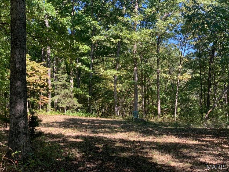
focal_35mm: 52
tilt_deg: +5.1
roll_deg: +2.2
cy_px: 86
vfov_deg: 28.0
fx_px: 344
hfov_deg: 36.8
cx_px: 114
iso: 16
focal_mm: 6
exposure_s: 1/101
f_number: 2.4
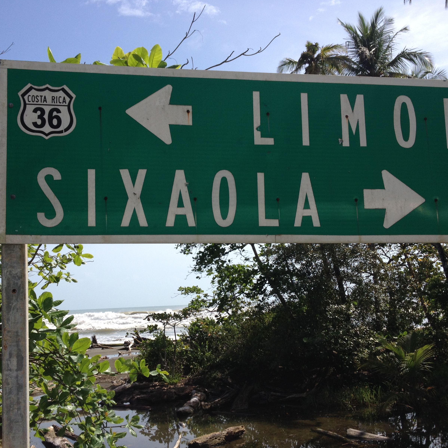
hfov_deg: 40.0
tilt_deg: +3.3
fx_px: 615
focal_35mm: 42
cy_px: 226
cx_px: 201
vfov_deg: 40.0
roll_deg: +1.9
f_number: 2.4
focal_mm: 4.28
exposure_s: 1/1972
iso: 50
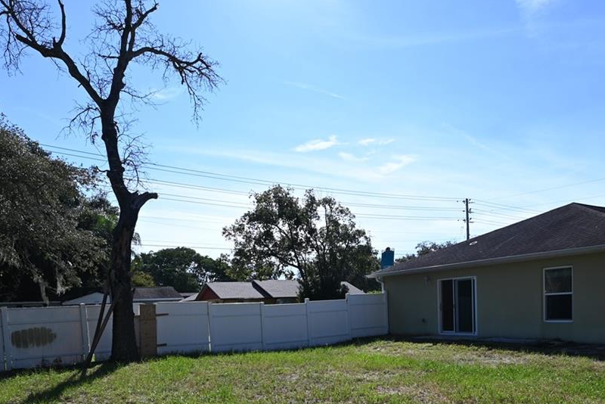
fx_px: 471
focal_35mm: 28
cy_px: 340
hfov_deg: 65.3
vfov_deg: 43.6
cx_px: 332
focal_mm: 14
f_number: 7.1
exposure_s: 1/400
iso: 100
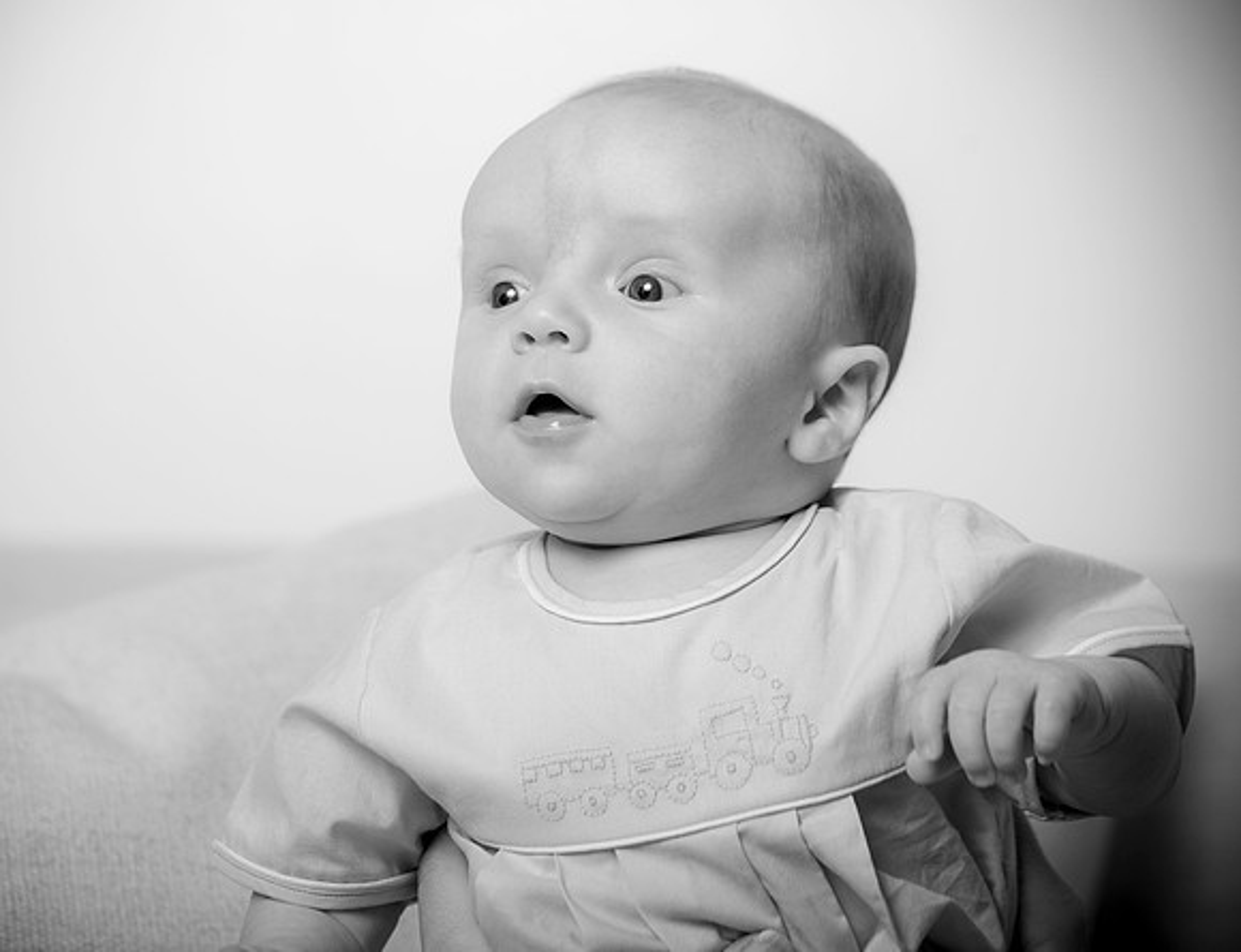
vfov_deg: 7.4
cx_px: 510
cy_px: 469
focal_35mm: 202
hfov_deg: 9.7
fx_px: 7319
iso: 250
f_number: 5.6
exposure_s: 1/200
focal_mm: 175
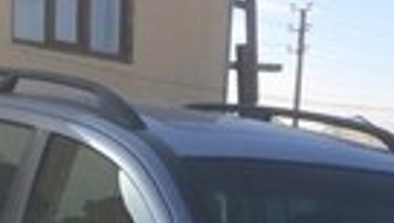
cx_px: 296
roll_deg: -6.9
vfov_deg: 9.1
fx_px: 1203
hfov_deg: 18.5
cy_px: 594
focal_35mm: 115
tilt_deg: -15.6
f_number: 2.2
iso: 32
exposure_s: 1/1282
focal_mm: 4.15
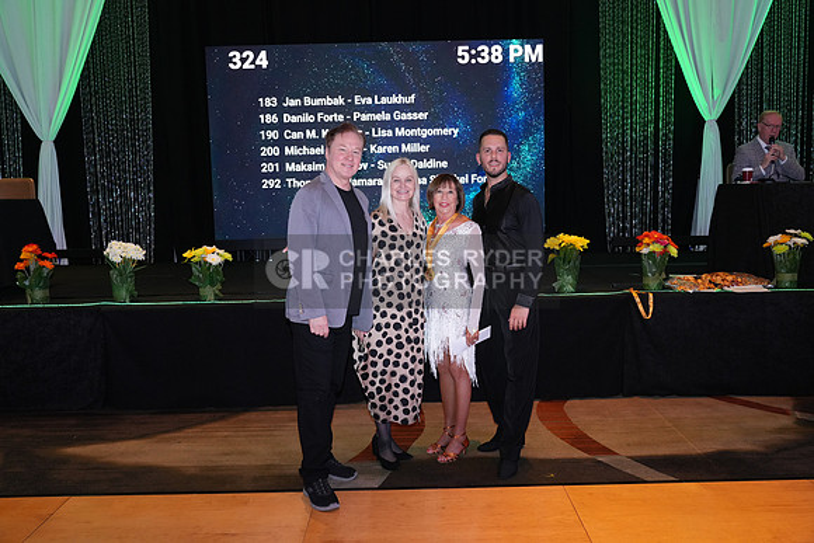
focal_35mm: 31
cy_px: 272
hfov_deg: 60.3
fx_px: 701
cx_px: 407
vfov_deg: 42.3
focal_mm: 31
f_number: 4
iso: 2000
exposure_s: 1/200
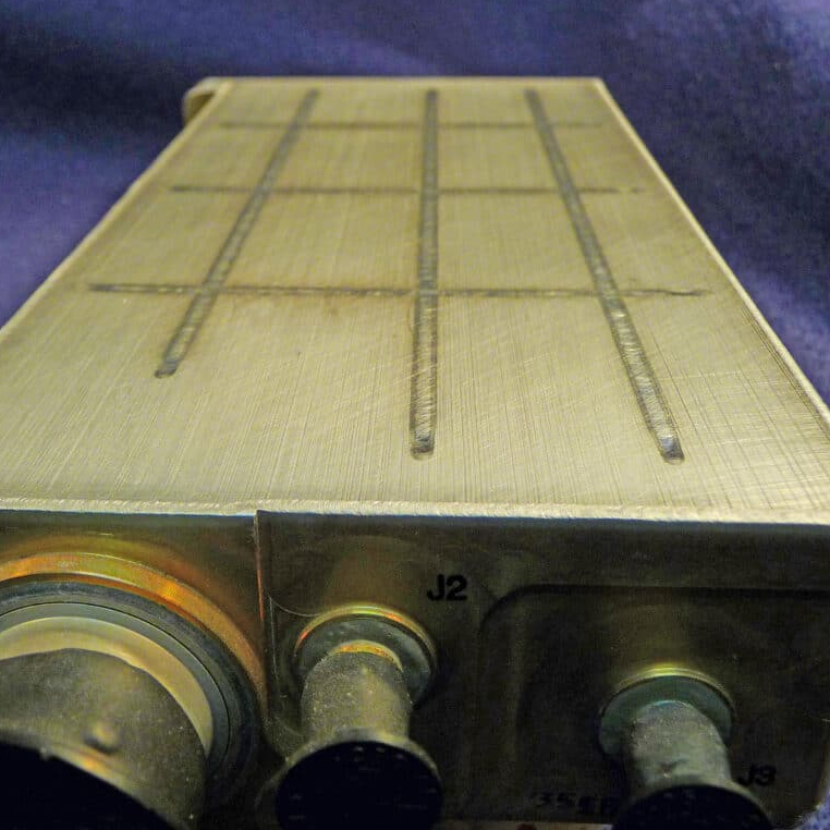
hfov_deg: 43.8
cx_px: 358
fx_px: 1031
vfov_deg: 43.9
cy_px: 413
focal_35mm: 38
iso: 100
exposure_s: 1/60
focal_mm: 5.3
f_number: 3.5
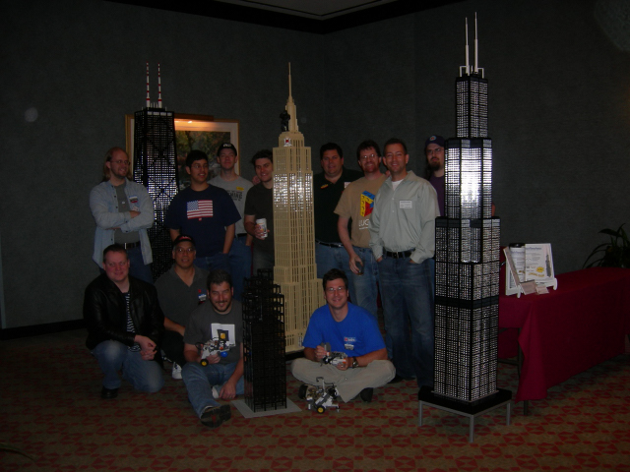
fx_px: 655
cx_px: 315
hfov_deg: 51.4
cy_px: 236
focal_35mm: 36
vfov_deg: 39.7
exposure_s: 1/60.1
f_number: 2.7
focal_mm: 7.5
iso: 114
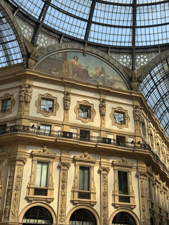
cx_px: 84
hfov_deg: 30.3
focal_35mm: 48
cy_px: 112
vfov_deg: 39.7
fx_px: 312
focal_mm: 6.76
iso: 64
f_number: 1.78
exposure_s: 1/1560
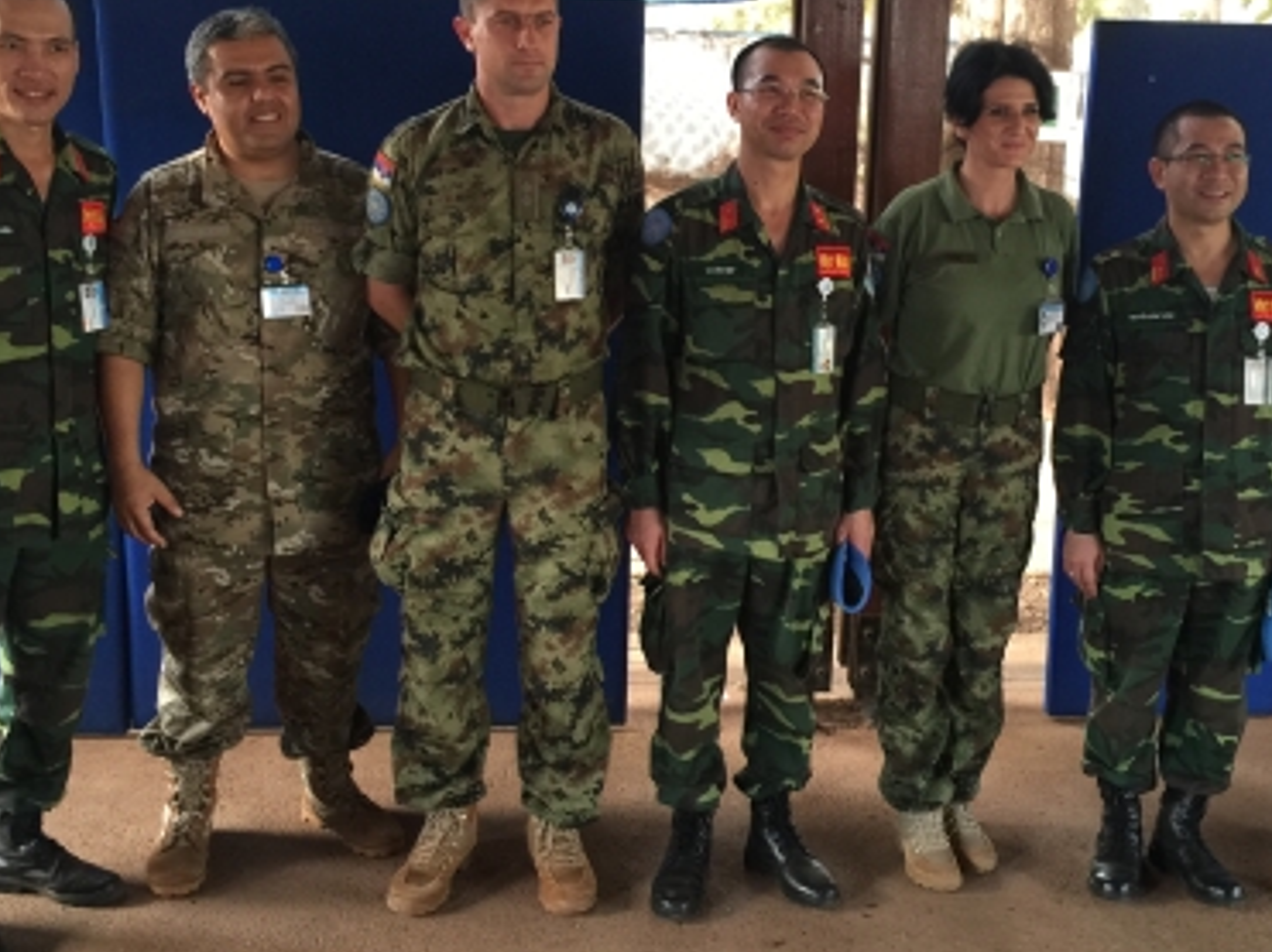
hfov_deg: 43.7
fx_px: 1580
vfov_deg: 33.5
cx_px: 758
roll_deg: -4.1
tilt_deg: -10.6
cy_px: 394
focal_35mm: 43
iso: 64
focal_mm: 4.15
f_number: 2.2
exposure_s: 1/15
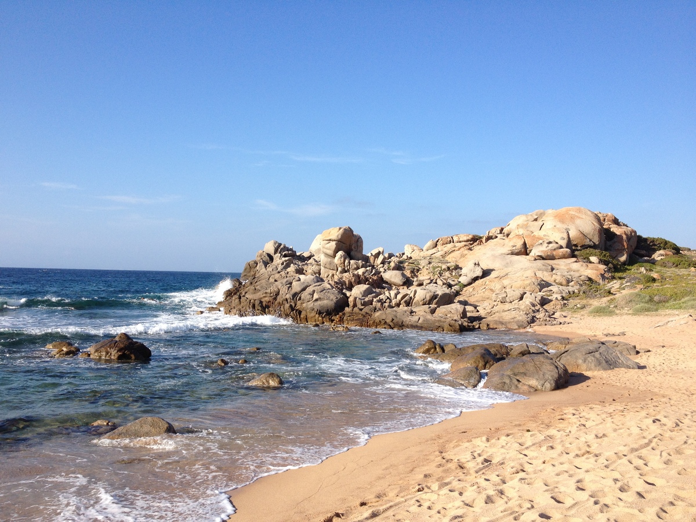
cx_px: 348
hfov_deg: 52.6
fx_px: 704
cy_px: 261
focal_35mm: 35
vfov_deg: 40.7
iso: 50
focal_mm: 4.28
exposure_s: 1/1416
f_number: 2.4
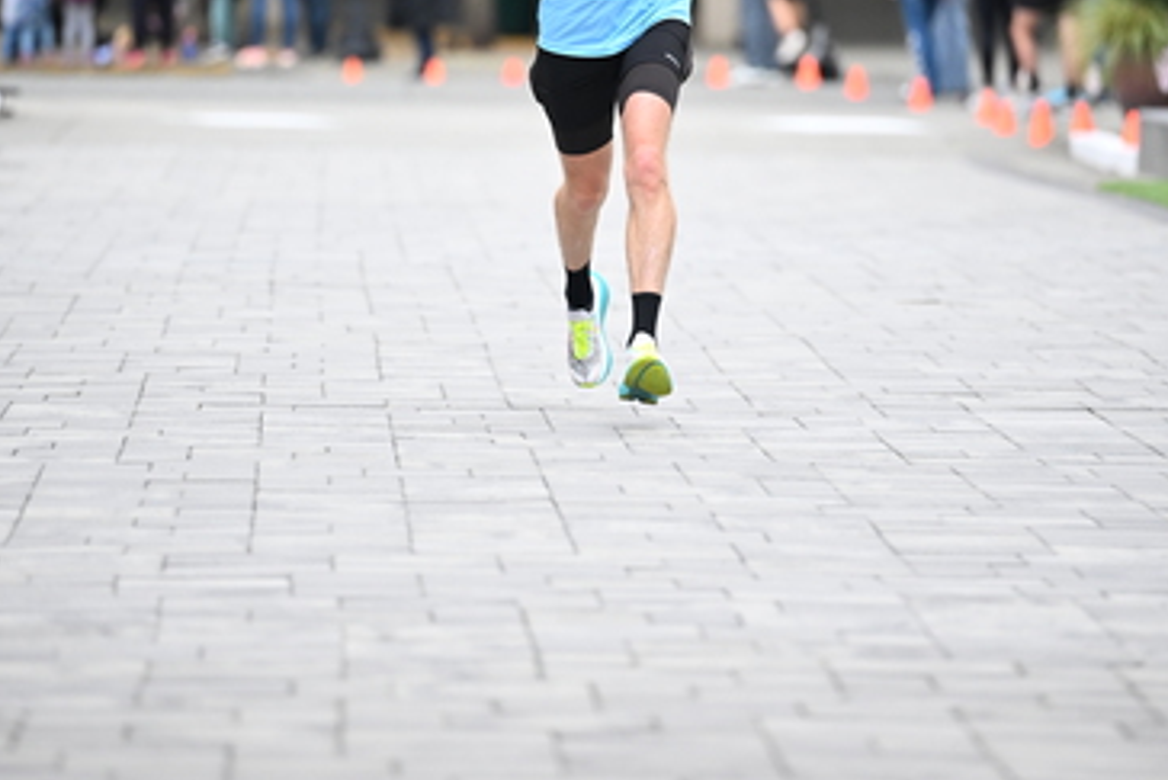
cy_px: 170
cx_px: 586
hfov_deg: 6.8
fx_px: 9802
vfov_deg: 4.6
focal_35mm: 302
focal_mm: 200
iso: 1600
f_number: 2.8
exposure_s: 1/1000
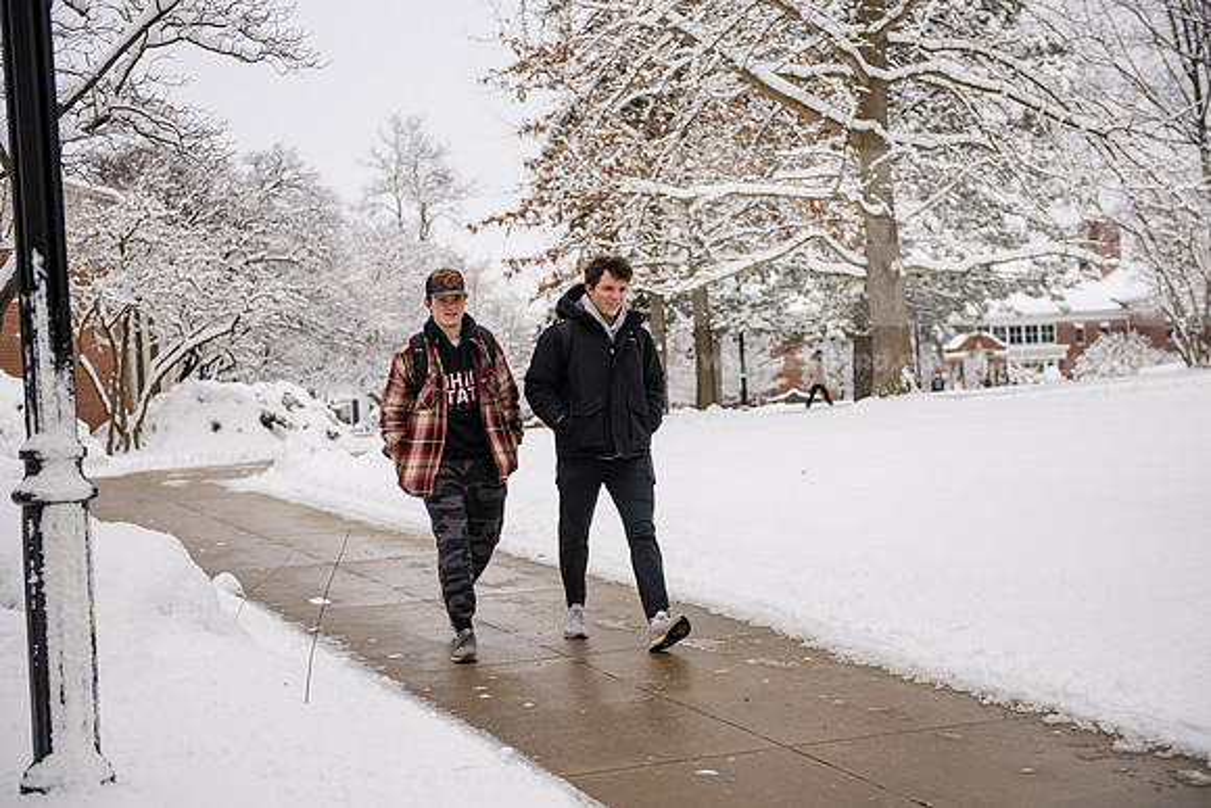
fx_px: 1884
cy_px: 404
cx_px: 606
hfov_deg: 35.6
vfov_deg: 24.2
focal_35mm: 56
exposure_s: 1/640
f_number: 3.5
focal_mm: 56
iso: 125
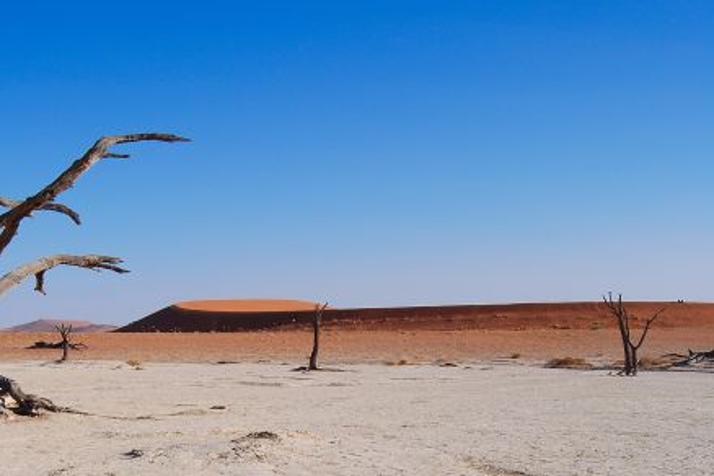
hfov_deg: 50.8
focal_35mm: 37
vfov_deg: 35.8
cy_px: 282
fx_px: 734
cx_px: 227
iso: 100
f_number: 9
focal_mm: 18
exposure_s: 1/320
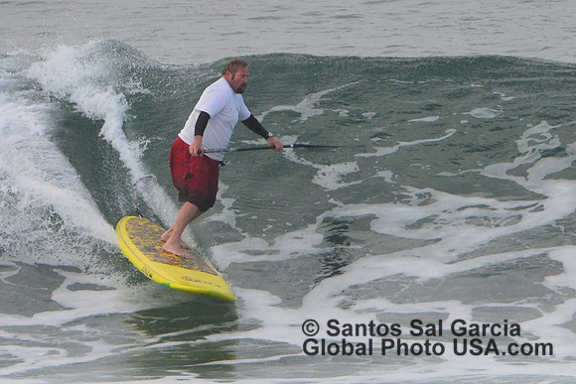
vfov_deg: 2.5
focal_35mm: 550
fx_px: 8802
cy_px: 192
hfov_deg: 3.7
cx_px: 288
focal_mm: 550
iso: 1250
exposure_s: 1/800
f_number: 11
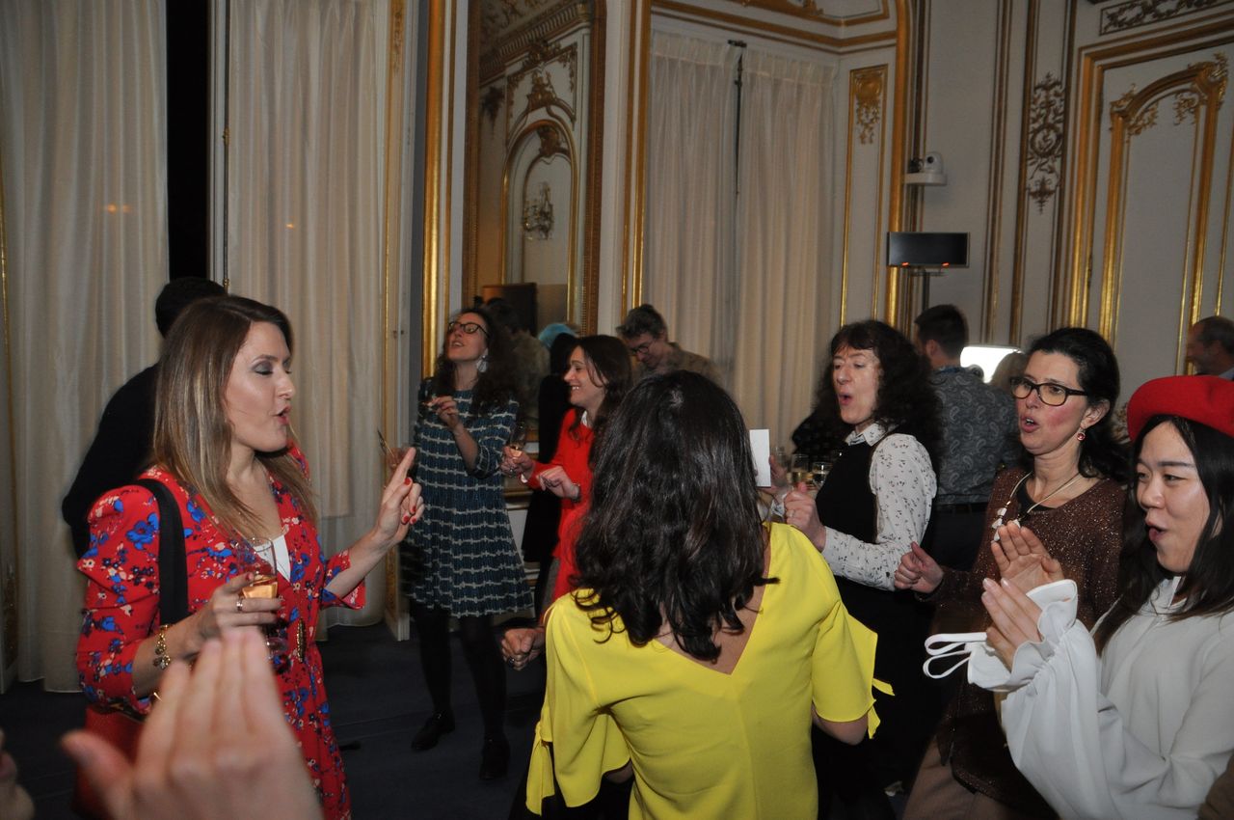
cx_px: 617
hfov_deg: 67.4
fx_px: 924
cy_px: 410
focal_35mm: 27
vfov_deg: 47.8
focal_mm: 18
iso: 800
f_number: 4
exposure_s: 1/60
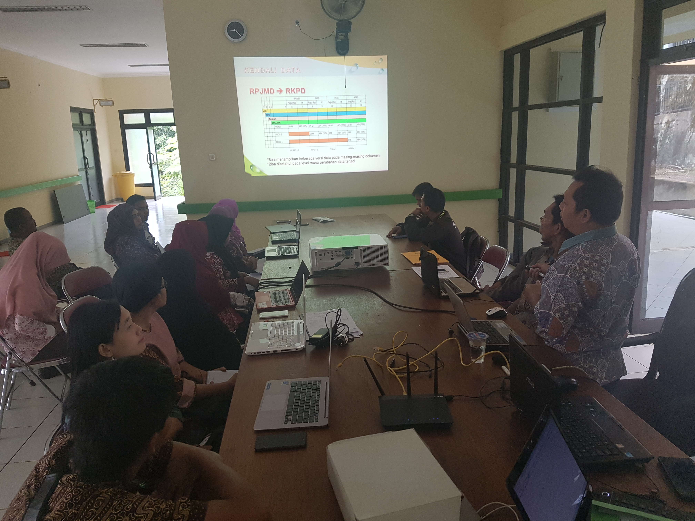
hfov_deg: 67.3
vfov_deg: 53.1
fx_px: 522
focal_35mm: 26
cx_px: 348
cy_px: 260
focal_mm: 4.2
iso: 100
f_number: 1.7
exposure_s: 1/100
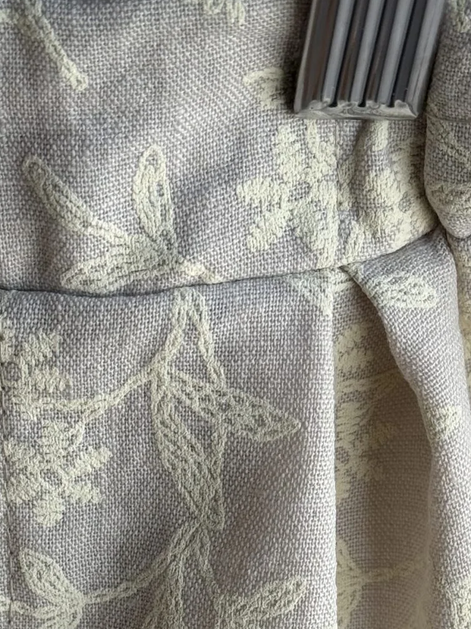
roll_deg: -4.6
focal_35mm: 122
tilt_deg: -33.7
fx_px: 2214
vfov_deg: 15.9
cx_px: 259
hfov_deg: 12.1
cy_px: 578
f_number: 1.78
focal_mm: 6.76
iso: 64
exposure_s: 1/407
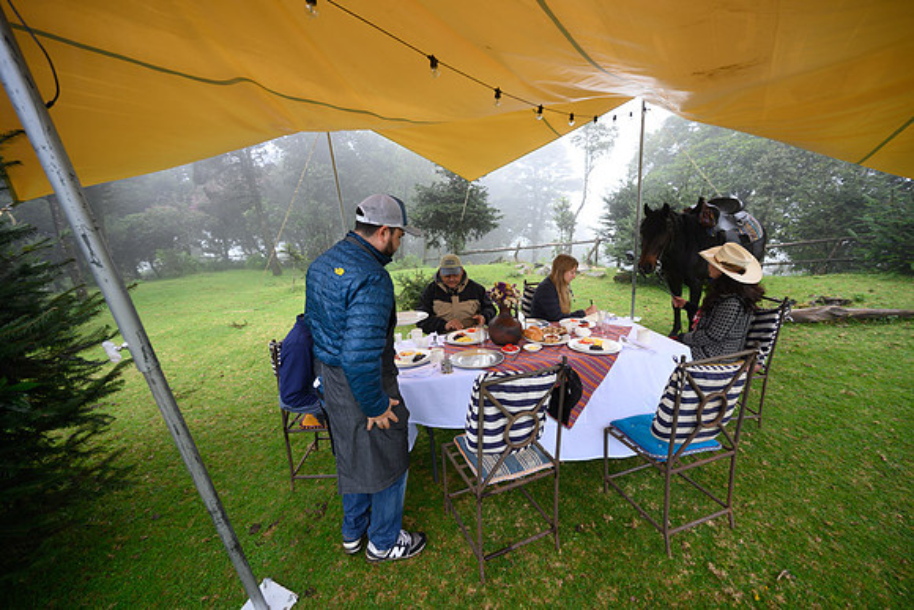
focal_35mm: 14
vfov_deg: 81.2
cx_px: 457
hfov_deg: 104.2
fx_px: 356
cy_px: 305
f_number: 4
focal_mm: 14
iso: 250
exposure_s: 1/160
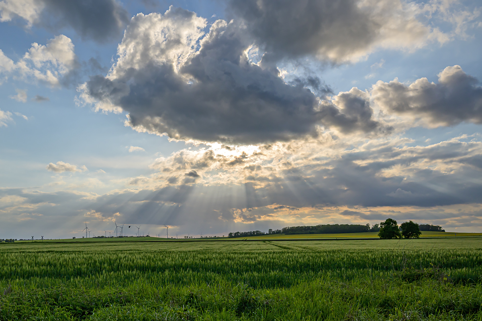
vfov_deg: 44.6
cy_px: 160
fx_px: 392
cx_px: 241
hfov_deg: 63.2
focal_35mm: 29
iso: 200
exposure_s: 1/1500
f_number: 8
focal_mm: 19.5
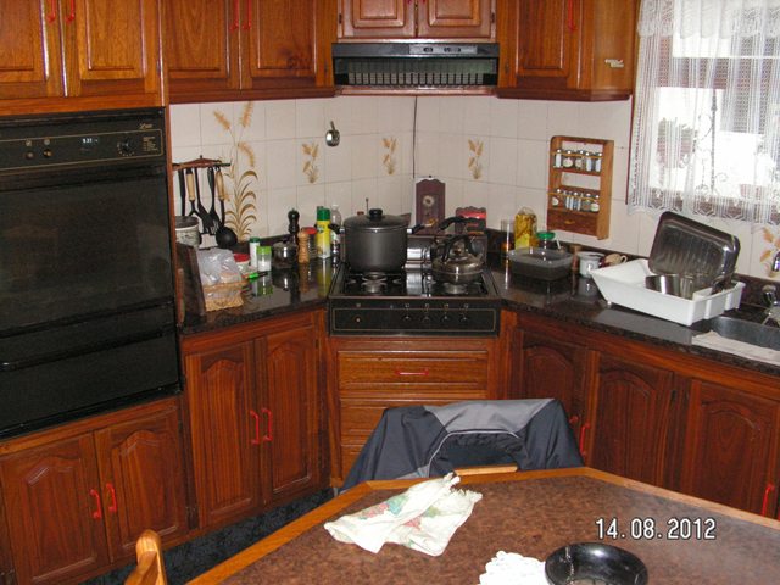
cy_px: 292
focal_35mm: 36
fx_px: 811
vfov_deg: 39.7
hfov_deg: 51.4
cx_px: 390
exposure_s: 1/40
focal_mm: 6
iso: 160
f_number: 3.2
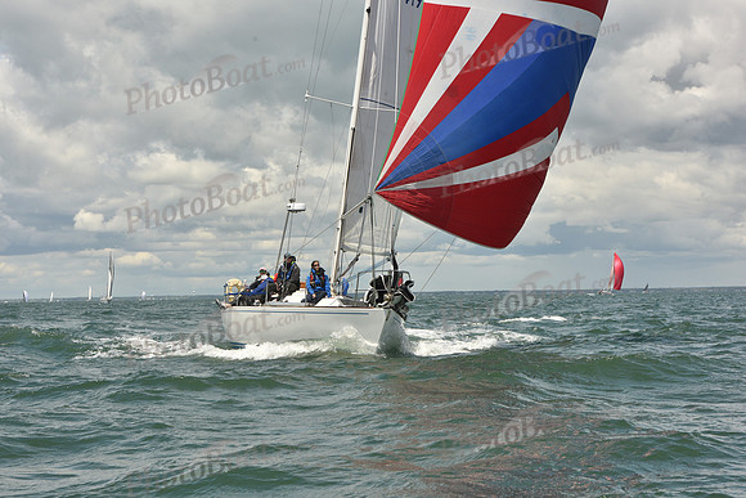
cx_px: 373
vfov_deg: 14.9
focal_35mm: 92
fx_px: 1907
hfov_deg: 22.1
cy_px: 249
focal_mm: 92
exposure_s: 1/800
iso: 320
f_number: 13
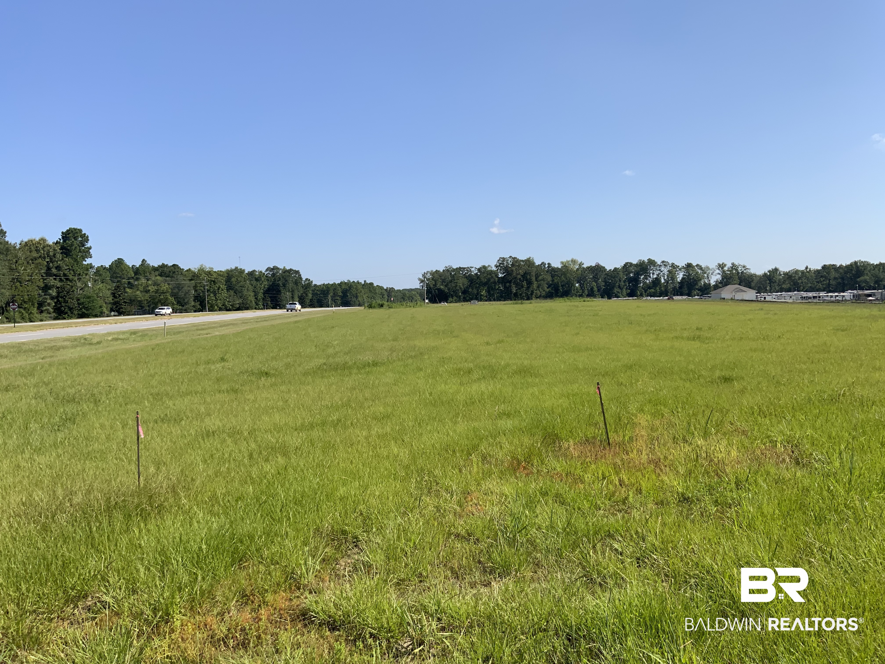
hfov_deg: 61.7
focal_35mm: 29
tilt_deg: -3.0
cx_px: 442
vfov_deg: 48.2
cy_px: 332
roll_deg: +1.6
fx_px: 741
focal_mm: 3
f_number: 1.8
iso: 16
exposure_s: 1/2320
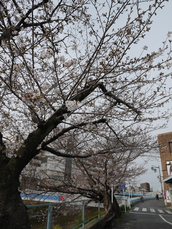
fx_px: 159
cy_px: 114
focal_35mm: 24
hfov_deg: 56.9
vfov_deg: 71.6
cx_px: 86
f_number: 7.1
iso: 200
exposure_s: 1/500
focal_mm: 12
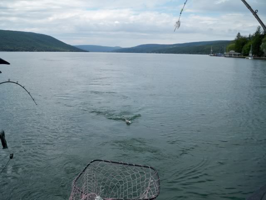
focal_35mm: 35
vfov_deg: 40.7
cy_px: 100
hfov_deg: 52.6
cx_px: 133
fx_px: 269
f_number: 3.1
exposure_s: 1/640
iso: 64
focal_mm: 6.3
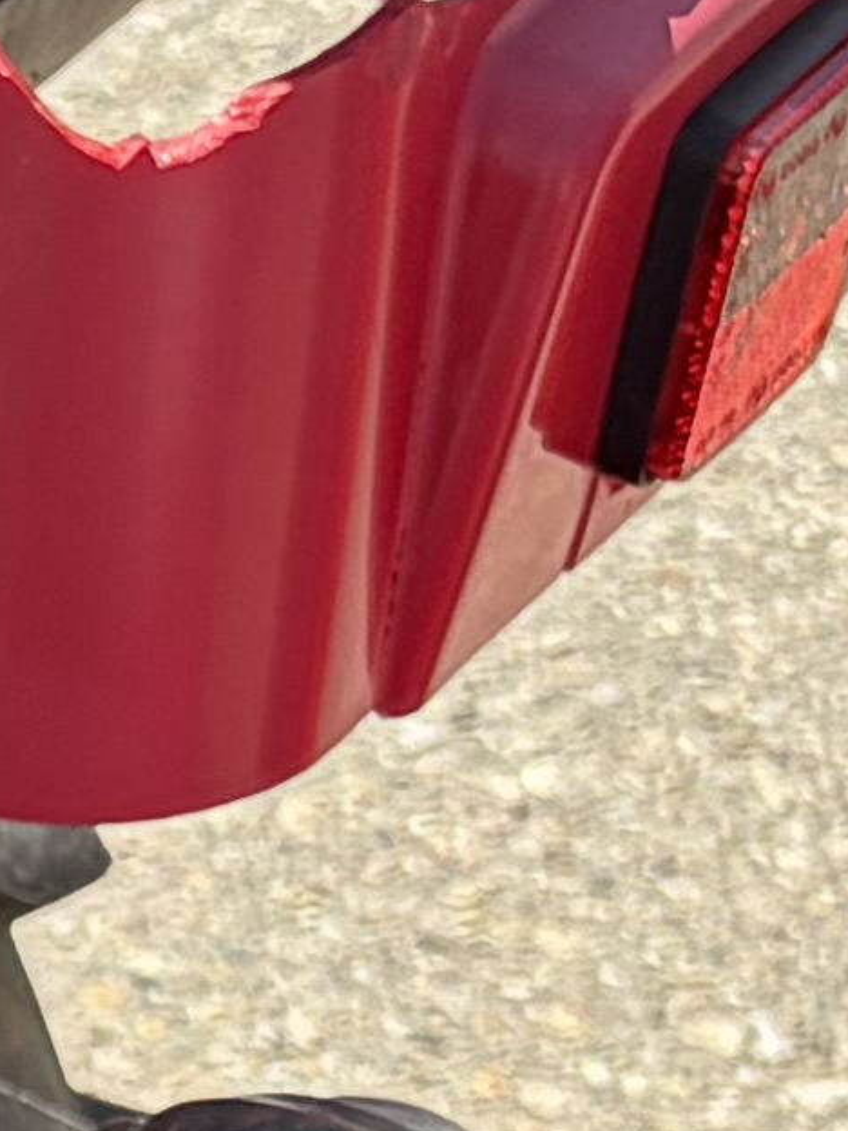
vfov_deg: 8.1
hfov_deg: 5.6
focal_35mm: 238
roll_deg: -0.4
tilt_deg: -44.2
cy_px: 1745
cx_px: -2323
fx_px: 7774
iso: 64
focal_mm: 5.96
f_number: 1.6
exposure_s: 1/1099
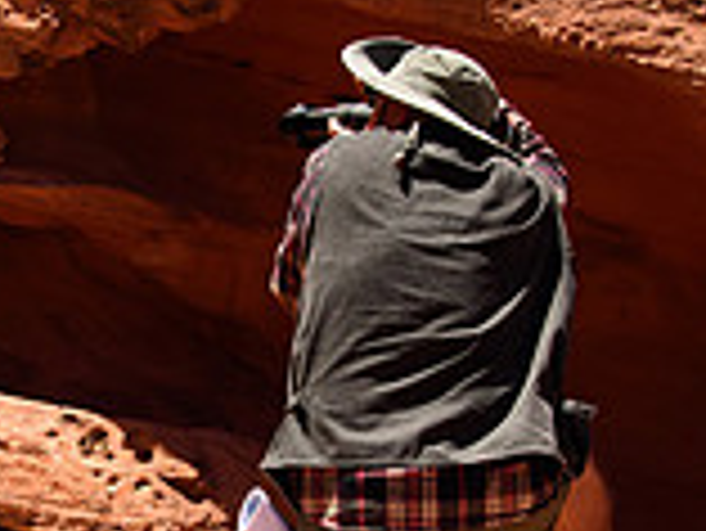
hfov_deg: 20.2
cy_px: 362
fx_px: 1959
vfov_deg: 15.4
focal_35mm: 96
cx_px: 162
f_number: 8
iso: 800
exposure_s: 1/500
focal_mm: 18
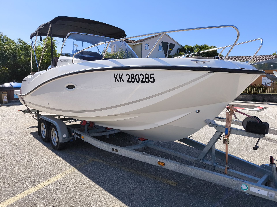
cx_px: 138
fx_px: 192
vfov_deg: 56.8
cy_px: 104
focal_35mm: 24
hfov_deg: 71.6
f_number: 1.9
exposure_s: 1/2865
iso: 50
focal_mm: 6.92
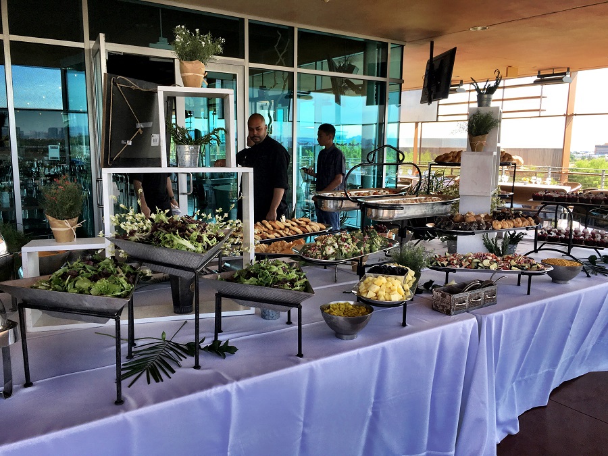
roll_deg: -1.3
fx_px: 509
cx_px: 304
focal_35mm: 29
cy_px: 228
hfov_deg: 61.7
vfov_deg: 48.2
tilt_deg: -9.1
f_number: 2.2
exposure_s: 1/306
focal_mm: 4.15
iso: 25
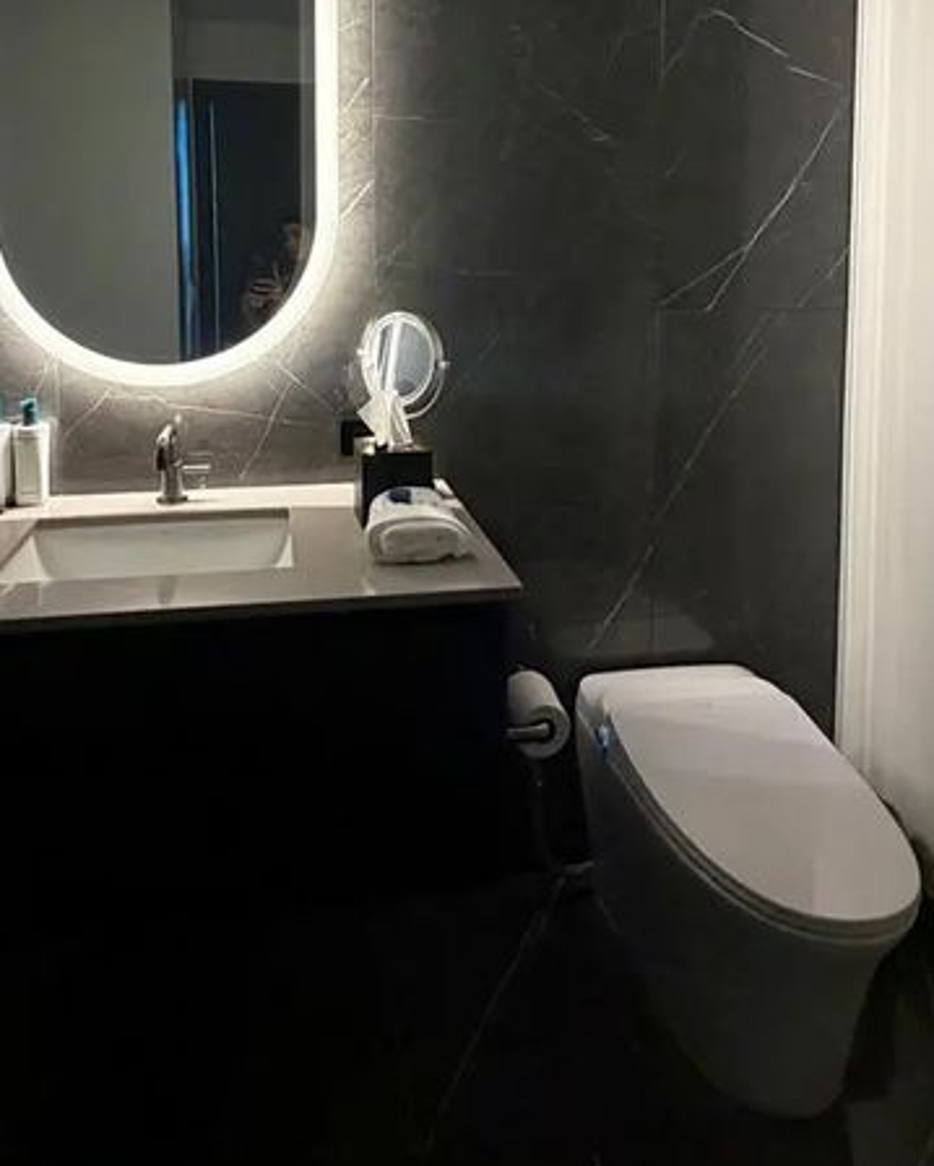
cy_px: 314
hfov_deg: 54.9
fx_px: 897
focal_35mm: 26
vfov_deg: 62.8
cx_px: 416
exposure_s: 1/60
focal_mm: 2.22
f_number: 2.2
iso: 320
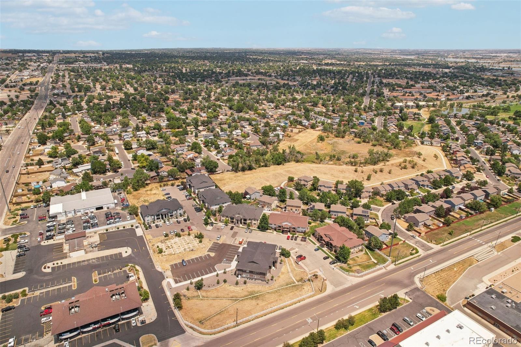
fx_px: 318
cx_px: 260
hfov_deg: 78.6
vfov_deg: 57.2
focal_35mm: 22
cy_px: 174
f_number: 2.8
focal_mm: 8.4
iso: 120
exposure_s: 1/2500
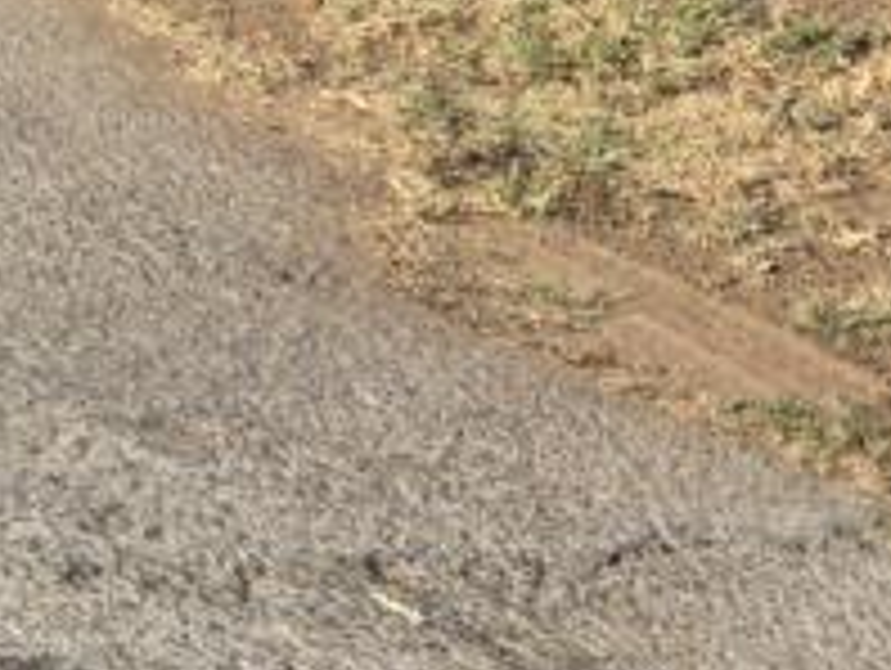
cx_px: -1566
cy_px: -1387
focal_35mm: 174
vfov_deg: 7.5
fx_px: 4484
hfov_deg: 9.5
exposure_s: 1/3727
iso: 80
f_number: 1.7
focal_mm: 6.3
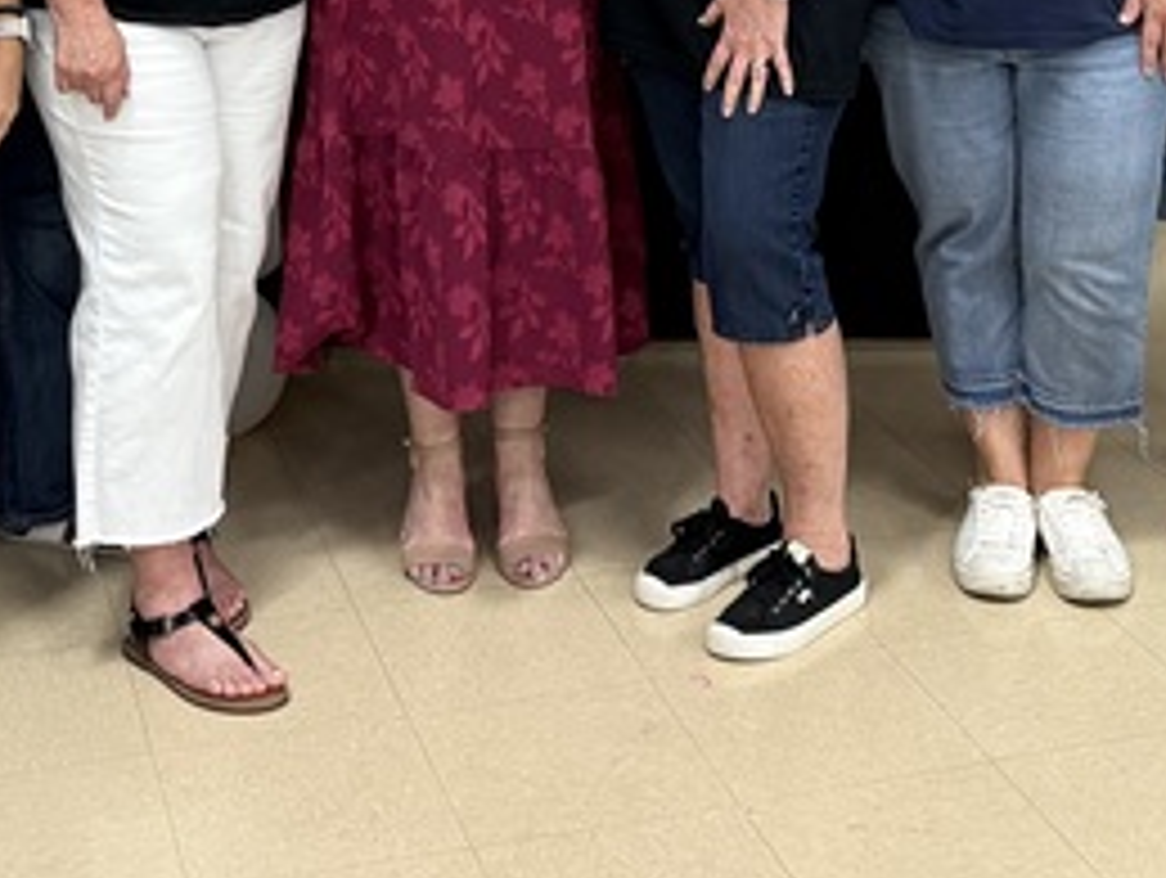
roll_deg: +2.1
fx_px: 2496
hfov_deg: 26.2
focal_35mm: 74
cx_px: 464
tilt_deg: -1.4
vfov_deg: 18.0
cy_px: -401
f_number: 1.78
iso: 320
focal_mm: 6.76
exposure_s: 1/60
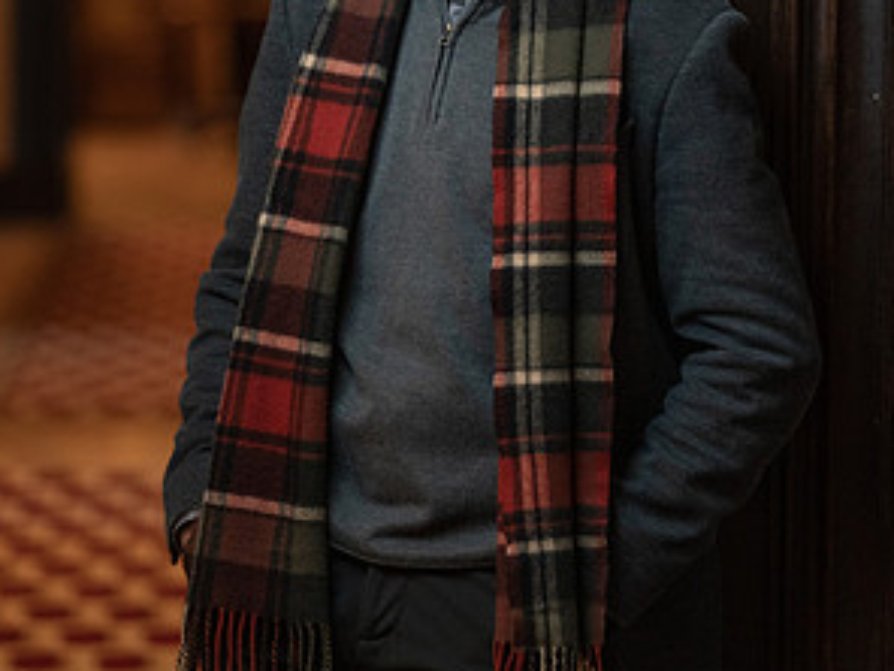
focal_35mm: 181
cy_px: 136
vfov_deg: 8.2
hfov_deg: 10.9
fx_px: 4675
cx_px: 450
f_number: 2.8
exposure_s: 1/200
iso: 4000
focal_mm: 124
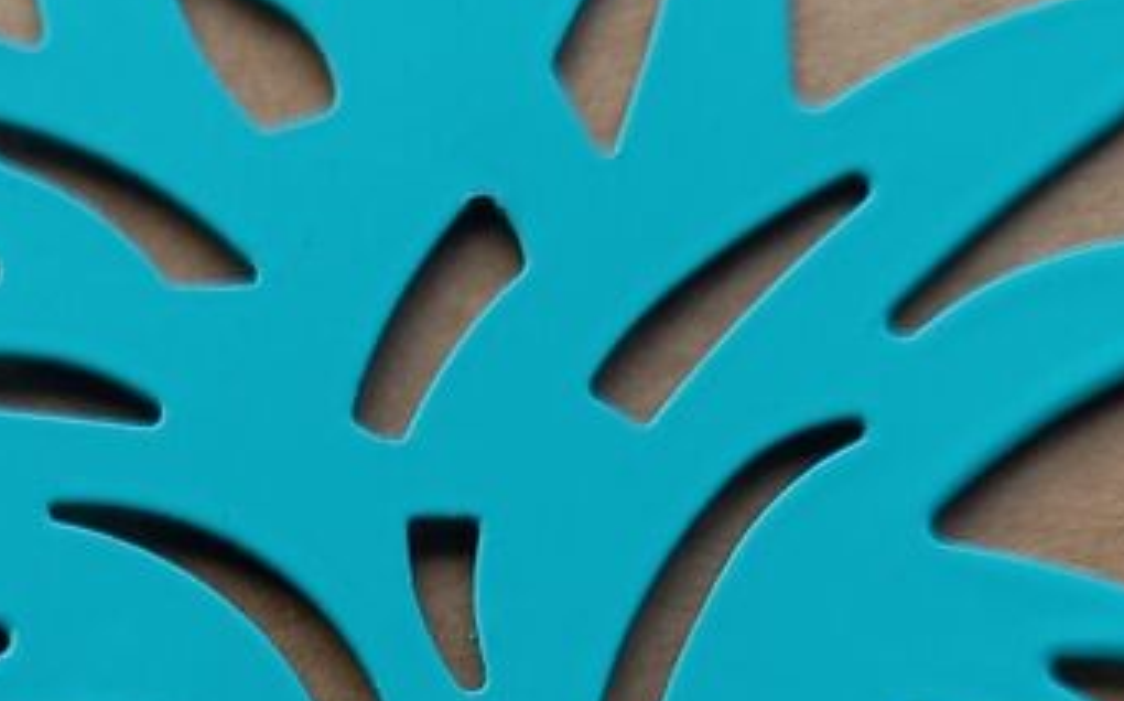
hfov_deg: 19.8
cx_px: 258
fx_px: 3184
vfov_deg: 12.1
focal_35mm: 104
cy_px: 987
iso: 50
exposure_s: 1/100
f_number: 1.8
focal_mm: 4.65
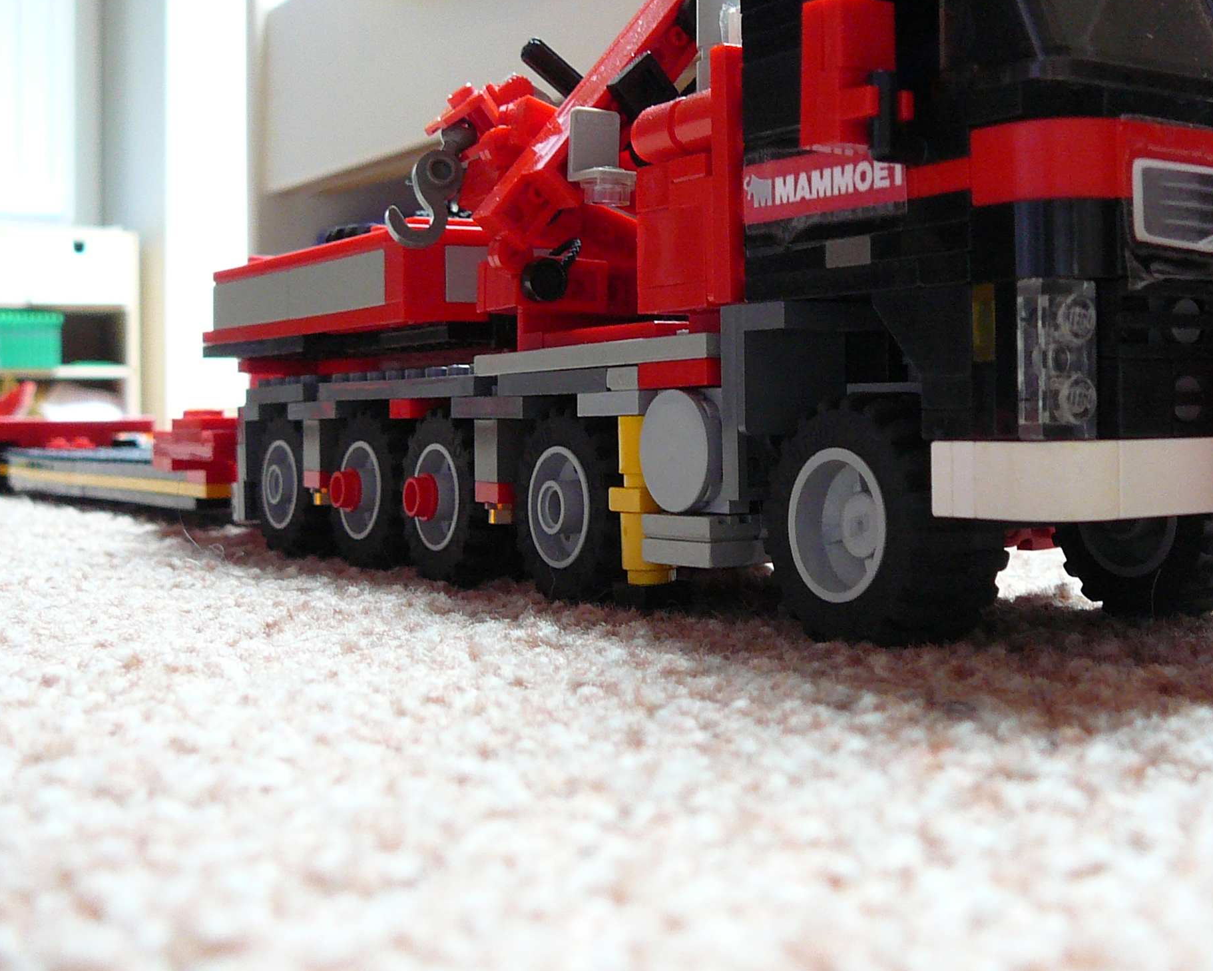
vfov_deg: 31.4
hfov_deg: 38.6
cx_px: 721
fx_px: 1723
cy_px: 429
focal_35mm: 48
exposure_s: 1/8
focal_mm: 5.2
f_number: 2.8
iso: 200
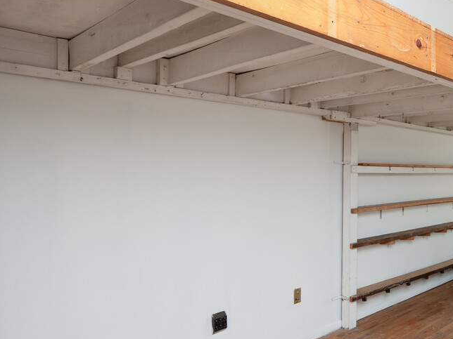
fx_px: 380
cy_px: 175
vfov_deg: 48.2
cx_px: 422
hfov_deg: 52.7
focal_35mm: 29
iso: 125
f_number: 4
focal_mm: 7
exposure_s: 1/60
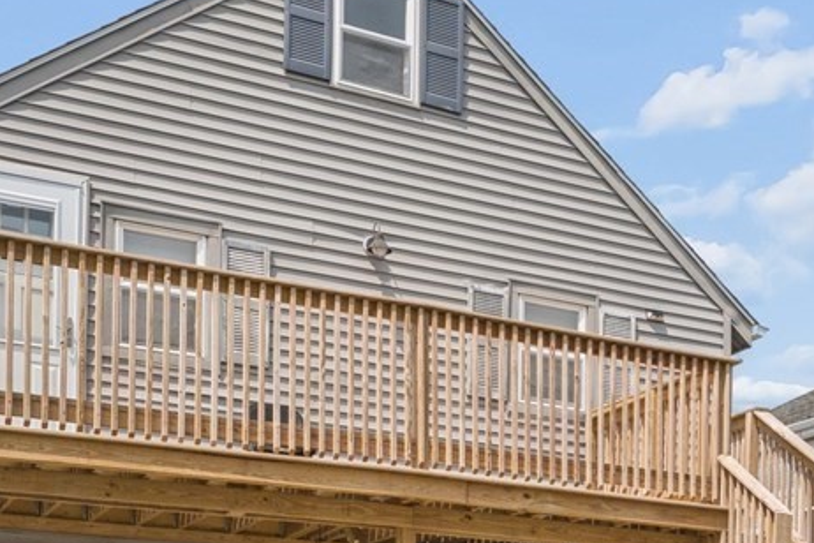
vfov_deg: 19.7
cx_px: 645
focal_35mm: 62
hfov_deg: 31.6
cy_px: 757
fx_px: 1402
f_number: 8
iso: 400
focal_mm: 14
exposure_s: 1/1250
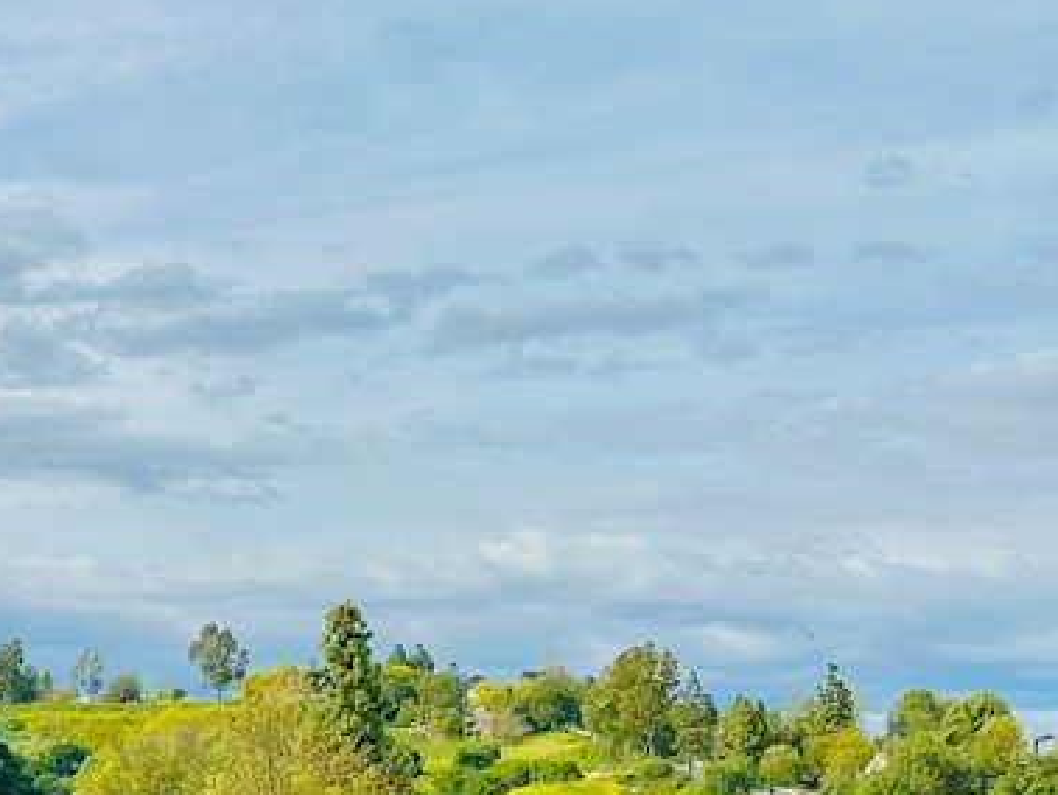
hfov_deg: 27.0
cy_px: 621
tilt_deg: +5.8
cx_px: -148
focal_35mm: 65
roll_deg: -0.9
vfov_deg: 22.3
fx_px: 1988
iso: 80
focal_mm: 6.86
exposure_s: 1/7576
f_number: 1.78
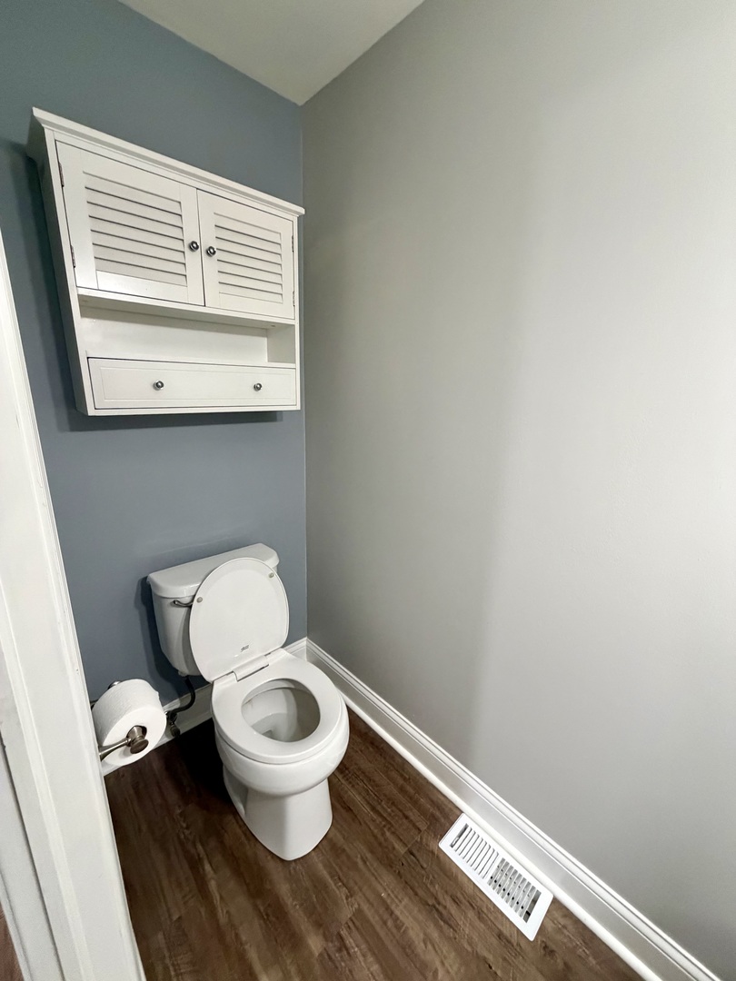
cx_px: 368
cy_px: 490
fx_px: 397
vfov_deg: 102.1
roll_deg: -1.7
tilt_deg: -14.8
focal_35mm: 14
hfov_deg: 85.7
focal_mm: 2.22
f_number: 2.2
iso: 640
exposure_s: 1/60
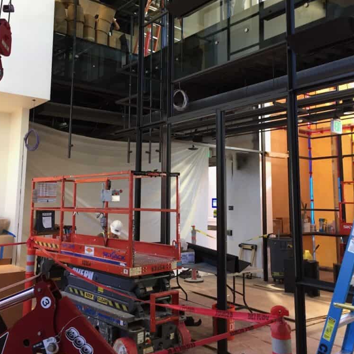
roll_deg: -0.5
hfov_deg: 47.2
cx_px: 174
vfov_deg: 47.0
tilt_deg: +9.2
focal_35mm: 35
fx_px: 405
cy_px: 143
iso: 64
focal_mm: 4.15
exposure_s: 1/30
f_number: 2.2
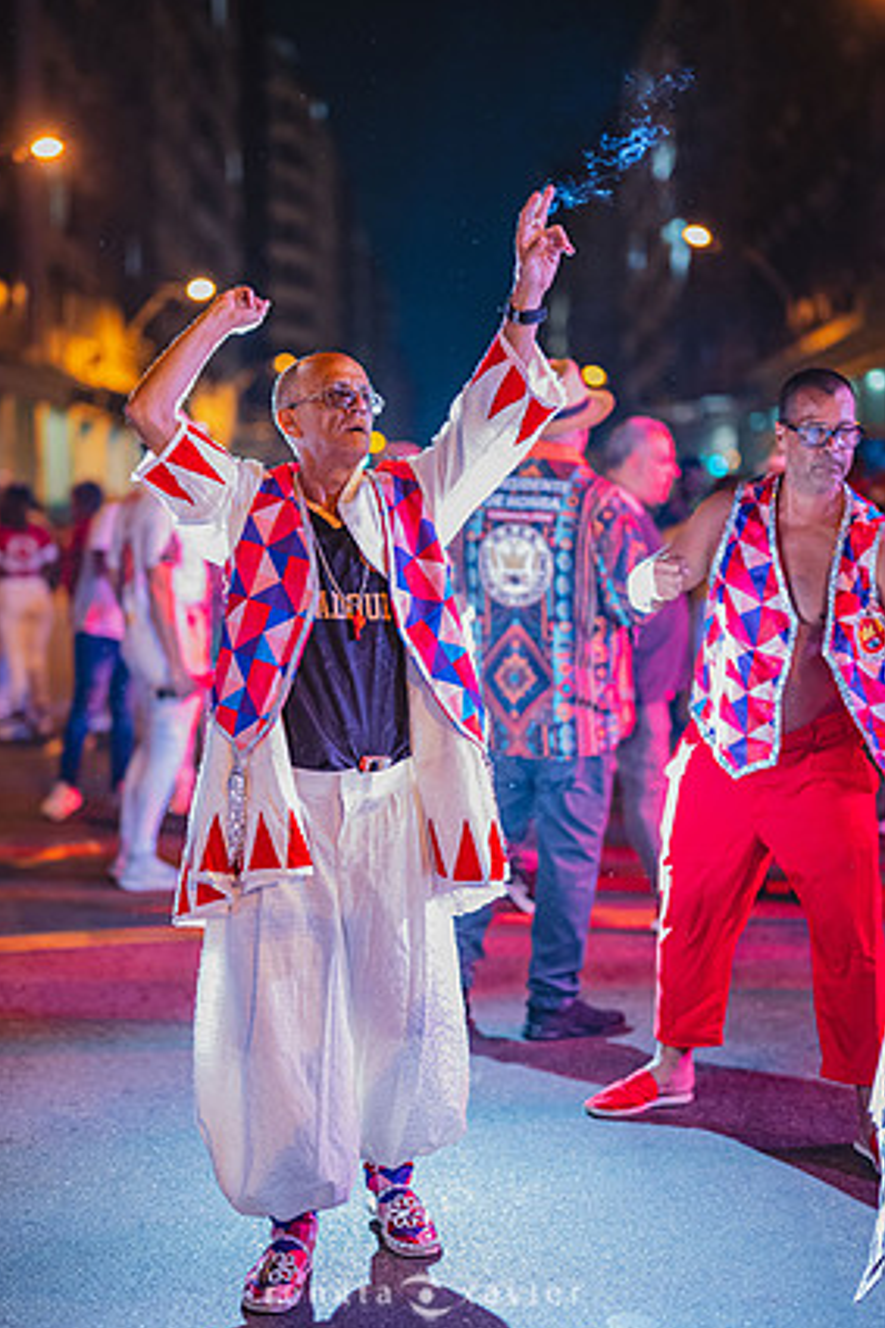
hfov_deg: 25.5
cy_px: 647
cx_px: 419
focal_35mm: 53
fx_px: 1956
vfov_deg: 37.5
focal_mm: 50
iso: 3200
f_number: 1.2
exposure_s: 1/160
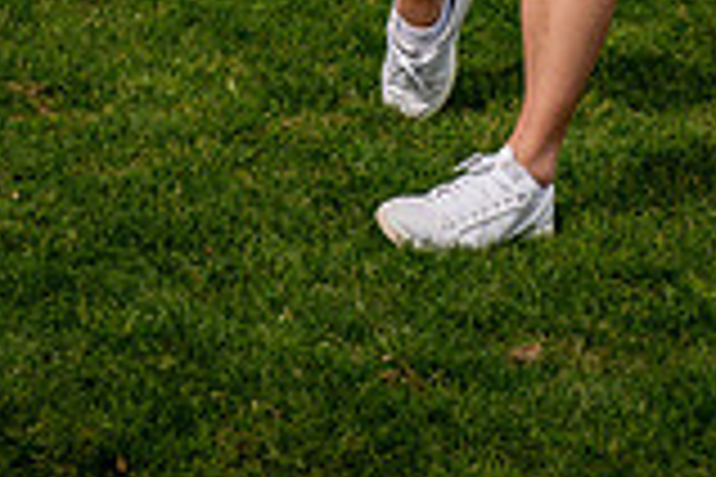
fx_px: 3938
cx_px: 504
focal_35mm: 198
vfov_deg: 6.7
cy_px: -504
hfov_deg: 10.4
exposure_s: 1/1250
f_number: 4
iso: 100
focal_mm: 70
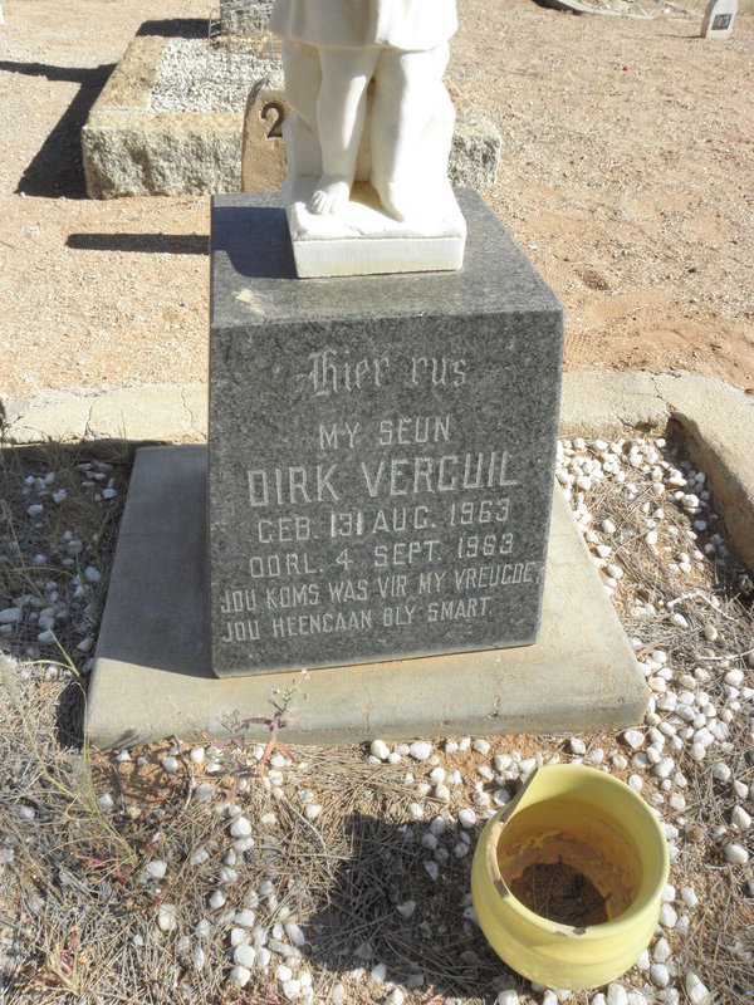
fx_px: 755
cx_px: 377
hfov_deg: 53.1
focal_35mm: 26
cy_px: 502
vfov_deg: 67.3
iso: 200
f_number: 6.3
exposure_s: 1/500
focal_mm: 4.6
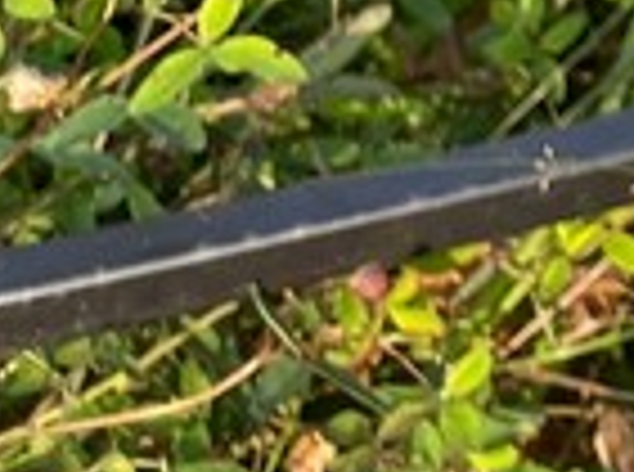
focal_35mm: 148
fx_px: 2704
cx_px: 1628
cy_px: -773
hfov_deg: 10.9
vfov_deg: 8.8
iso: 32
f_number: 1.6
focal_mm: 4.2
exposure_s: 1/619
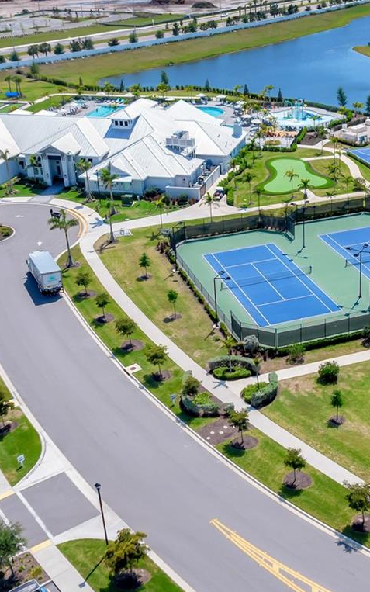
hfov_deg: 26.7
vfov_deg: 42.6
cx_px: 313
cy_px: 274
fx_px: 758
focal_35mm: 47
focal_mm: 8.38
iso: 130
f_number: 2.8
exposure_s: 1/1600
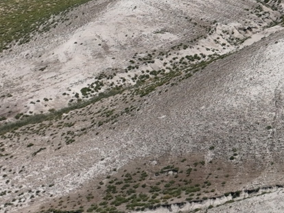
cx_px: 620
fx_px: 1255
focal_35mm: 153
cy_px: 110
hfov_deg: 11.3
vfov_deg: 9.7
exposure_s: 1/4000
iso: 130
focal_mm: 12.29
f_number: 2.8
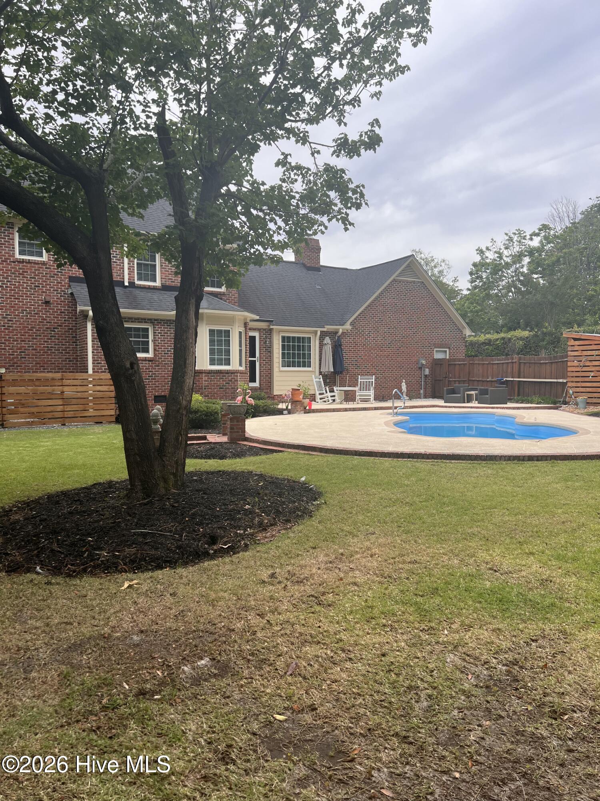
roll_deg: +0.2
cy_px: 400
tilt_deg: -1.5
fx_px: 601
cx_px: 300
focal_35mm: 26
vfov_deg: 67.3
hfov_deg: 53.1
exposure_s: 1/2208
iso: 50
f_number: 1.5
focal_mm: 5.7
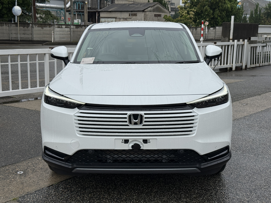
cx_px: 136
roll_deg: -1.3
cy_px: 102
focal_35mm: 48
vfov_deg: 30.3
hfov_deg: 39.7
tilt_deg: -10.4
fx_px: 376
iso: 64
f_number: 1.78
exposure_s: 1/3226
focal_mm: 6.76
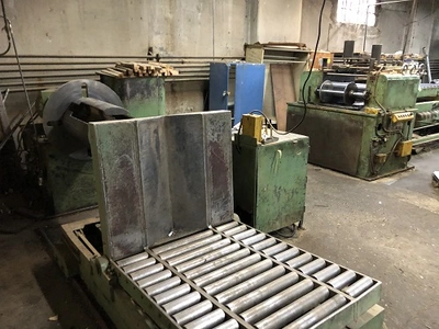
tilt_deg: -18.1
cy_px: 164
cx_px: 220
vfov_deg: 49.7
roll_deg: +0.4
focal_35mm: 28
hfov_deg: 63.4
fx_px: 355
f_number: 1.8
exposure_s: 1/4
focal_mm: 4
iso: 100
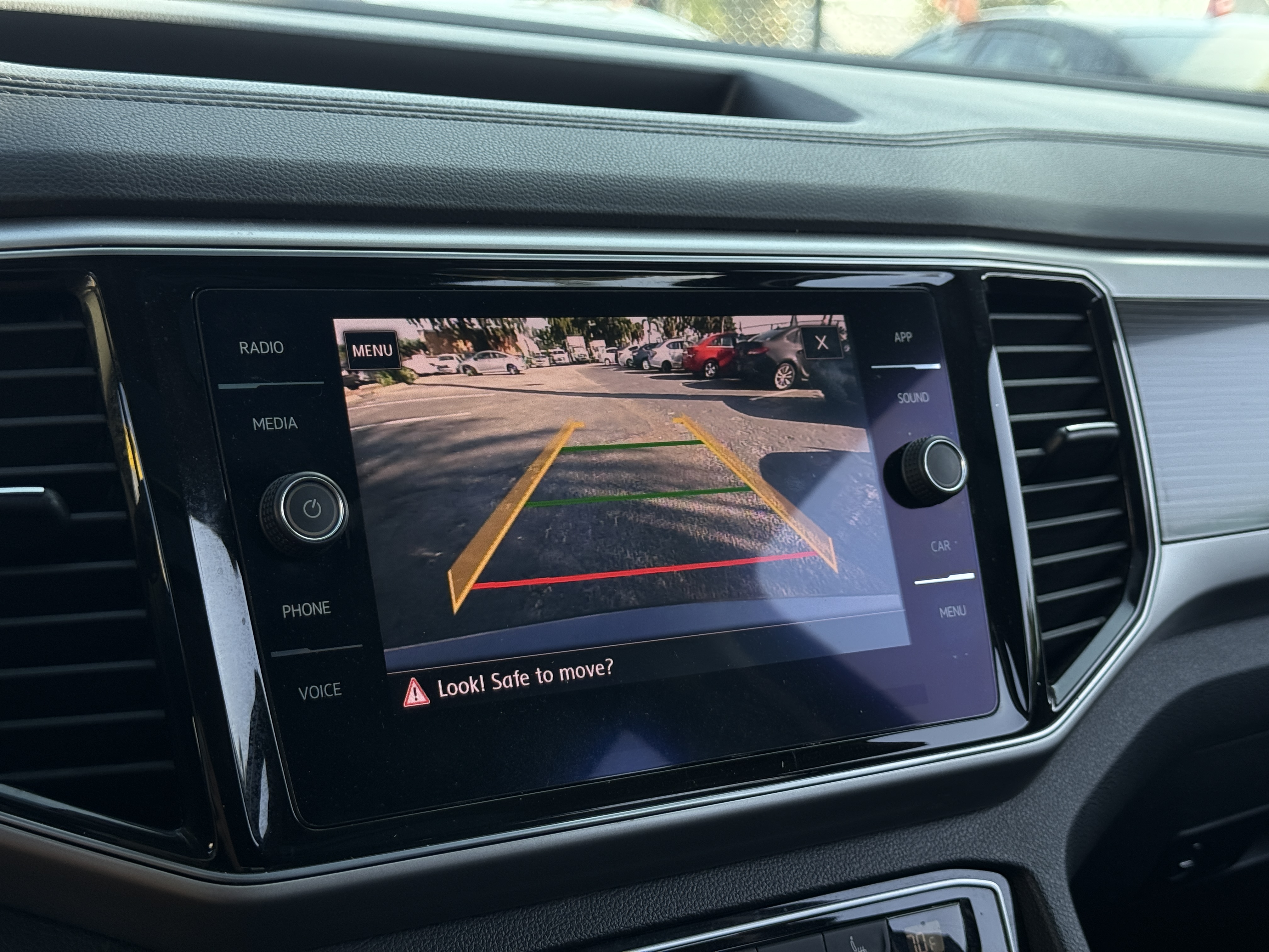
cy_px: 476
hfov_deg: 39.7
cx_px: 634
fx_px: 1760
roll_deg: -3.9
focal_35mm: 48
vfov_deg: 30.3
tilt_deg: -11.4
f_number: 1.78
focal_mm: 6.76
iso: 80
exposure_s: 1/561
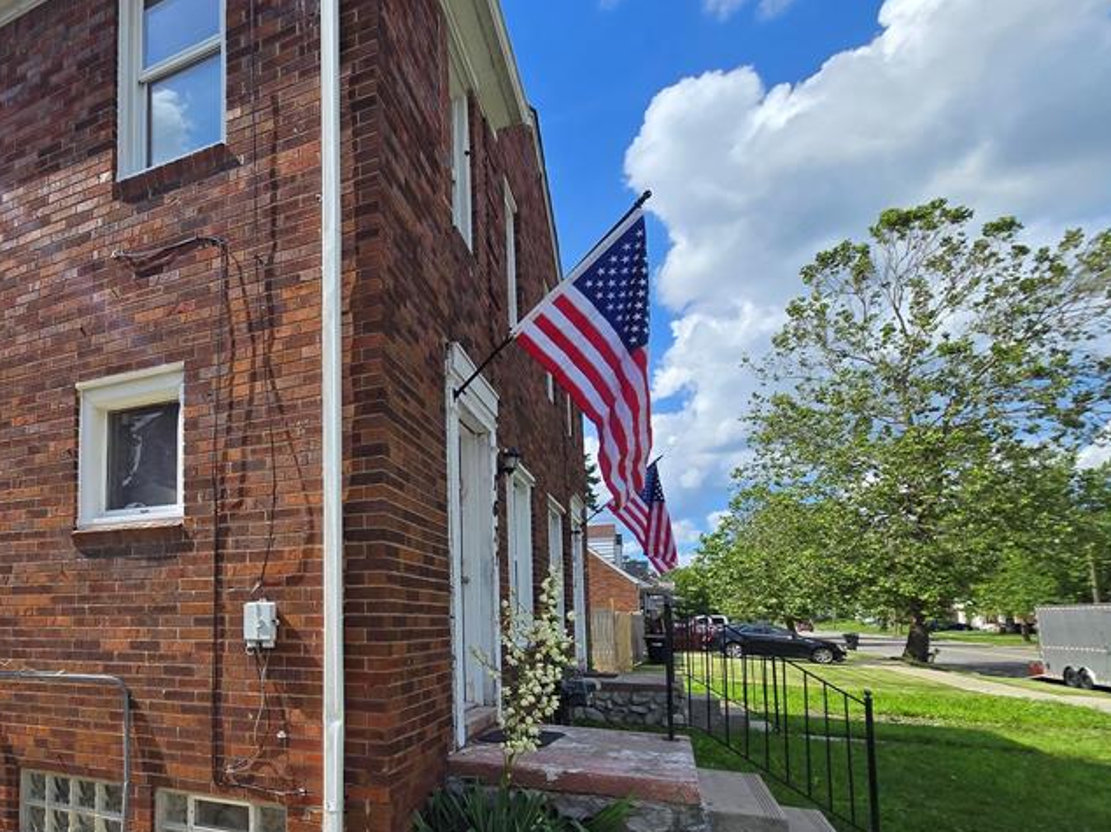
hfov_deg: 71.7
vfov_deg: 61.8
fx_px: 674
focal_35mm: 21
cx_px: 237
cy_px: 559
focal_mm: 2.2
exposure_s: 1/2271
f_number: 2.2
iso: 50
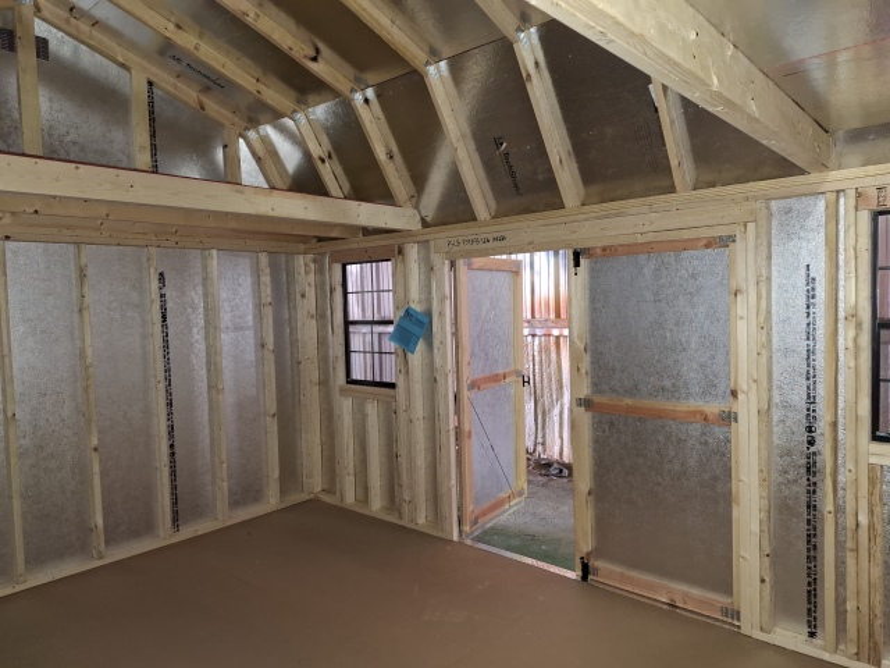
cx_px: 445
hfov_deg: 73.9
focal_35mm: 23
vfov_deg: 58.9
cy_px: 334
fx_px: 591
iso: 500
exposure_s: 1/24
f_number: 1.8
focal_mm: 5.54
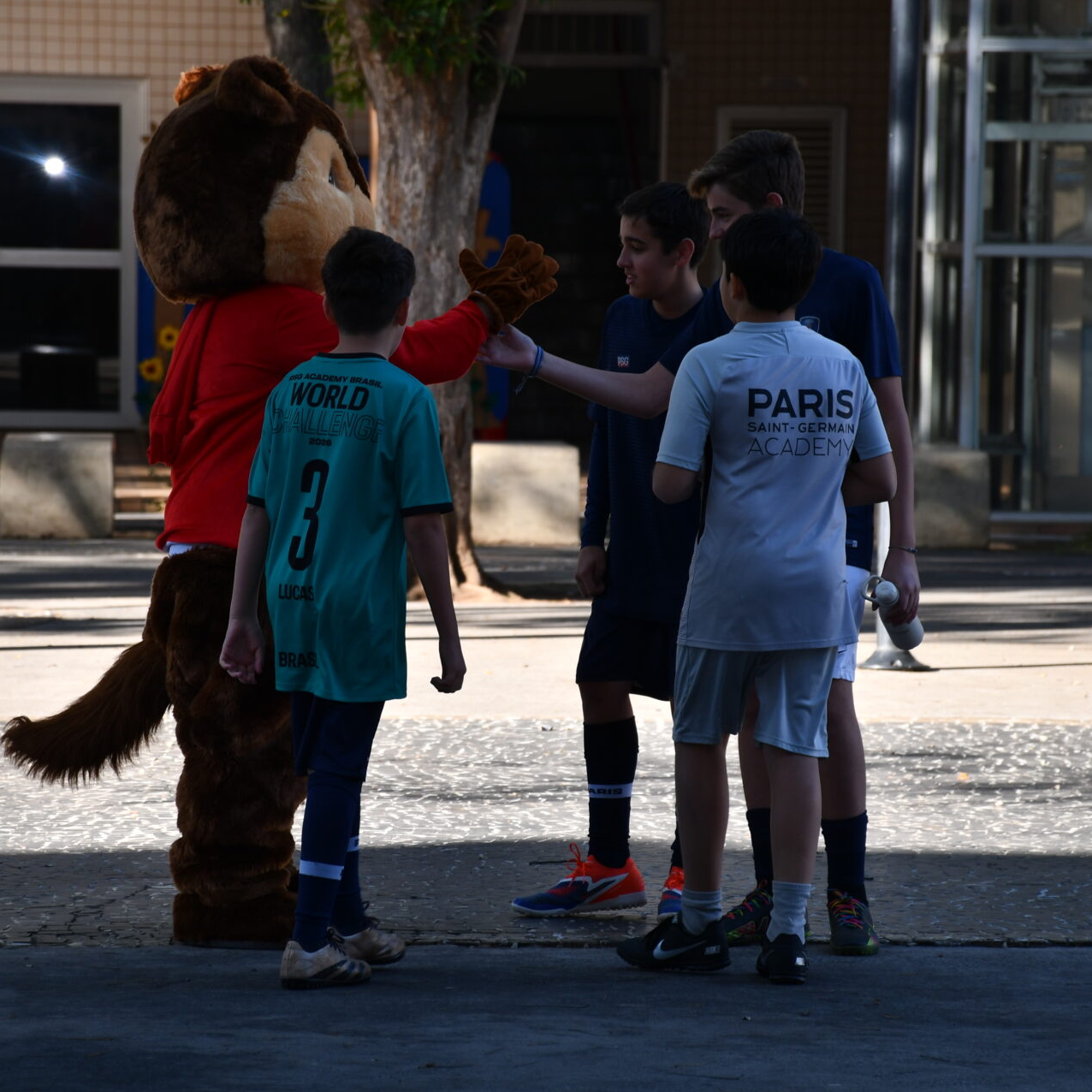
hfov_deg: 7.5
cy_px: 546
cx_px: 495
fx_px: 8352
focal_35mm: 234
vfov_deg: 7.5
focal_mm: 122
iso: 200
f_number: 5.6
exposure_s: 1/200
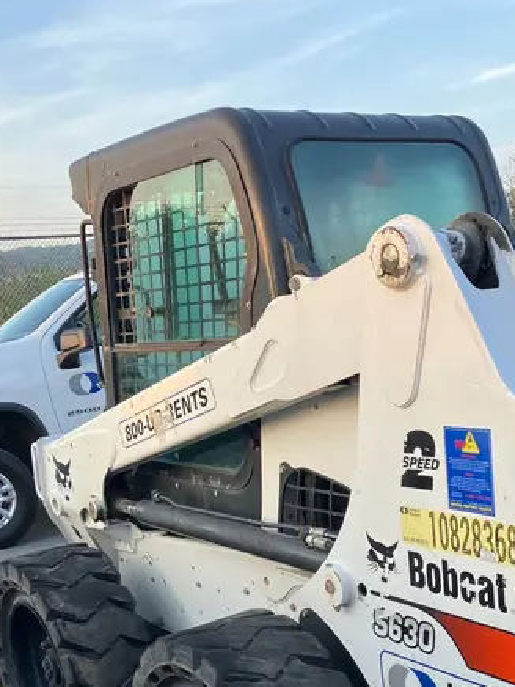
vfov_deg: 38.9
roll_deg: +6.5
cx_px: 320
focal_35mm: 47
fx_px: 932
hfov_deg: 30.8
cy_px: 549
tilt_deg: -14.8
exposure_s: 1/121
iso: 50
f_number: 1.8
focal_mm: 3.99
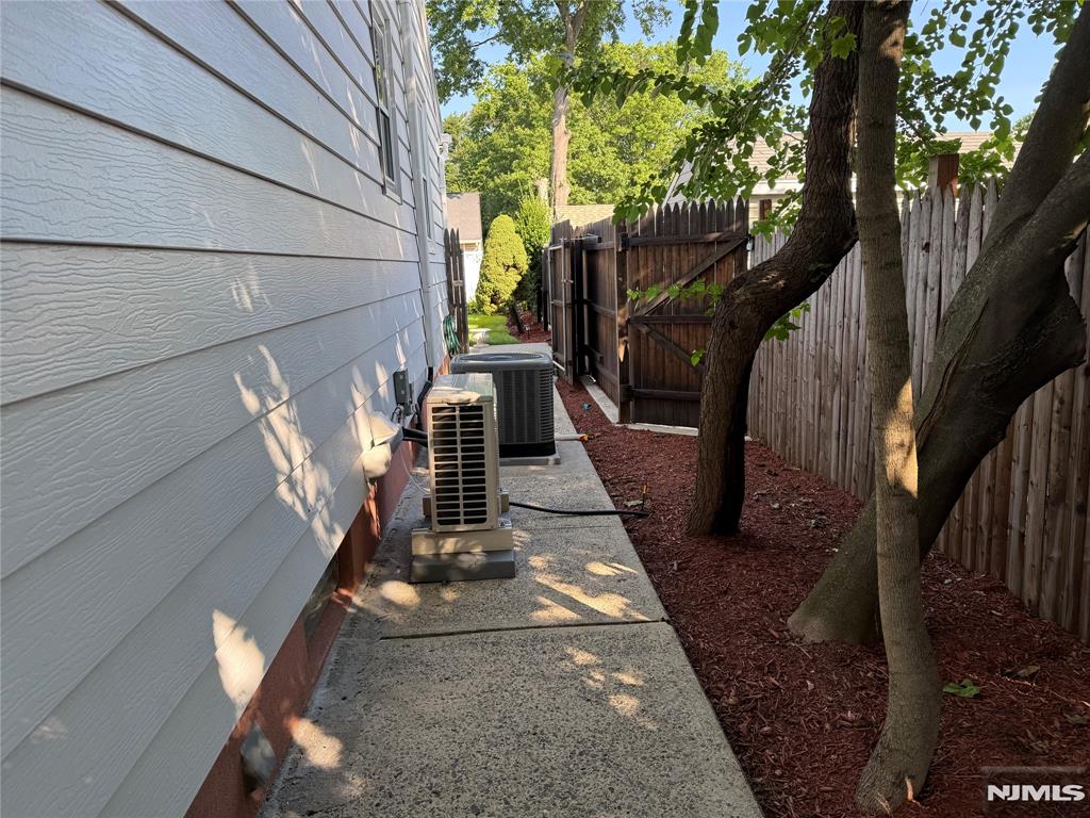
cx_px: 545
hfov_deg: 71.6
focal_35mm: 24
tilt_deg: -10.9
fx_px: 756
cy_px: 409
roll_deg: +2.5
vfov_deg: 56.8
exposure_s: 1/379
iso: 80
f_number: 1.78
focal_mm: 6.76
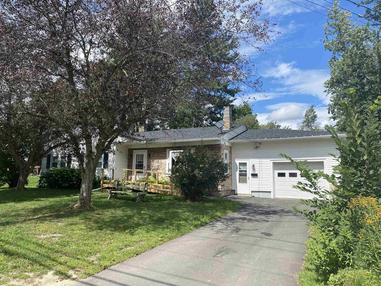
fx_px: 286
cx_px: 190
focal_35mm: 26
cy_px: 143
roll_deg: -0.6
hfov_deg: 67.3
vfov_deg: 53.1
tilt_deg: +5.1
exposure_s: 1/2358
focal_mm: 4.25
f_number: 1.8
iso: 32
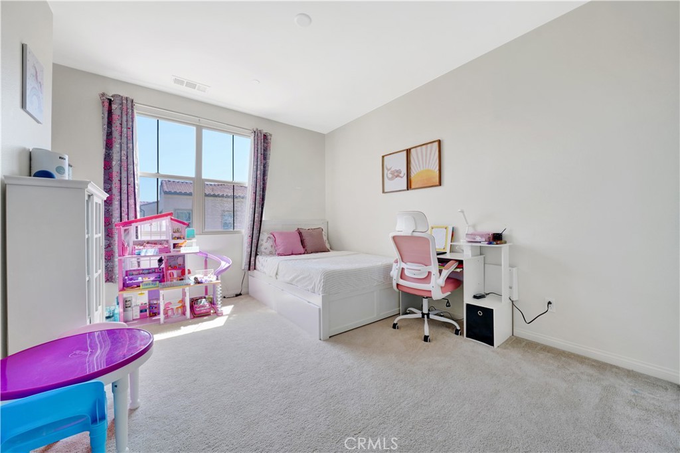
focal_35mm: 13
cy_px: 226
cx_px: 340
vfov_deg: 85.4
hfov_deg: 108.3
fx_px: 245
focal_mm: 13
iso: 400
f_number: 7.1
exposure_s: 1/100
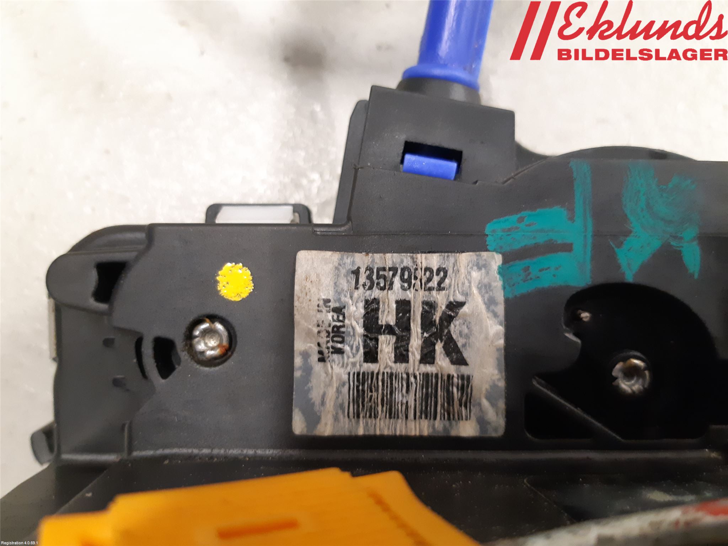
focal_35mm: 26
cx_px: 364
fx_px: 547
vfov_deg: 53.1
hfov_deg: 67.3
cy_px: 273
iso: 320
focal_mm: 3.93
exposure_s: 1/25
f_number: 1.7
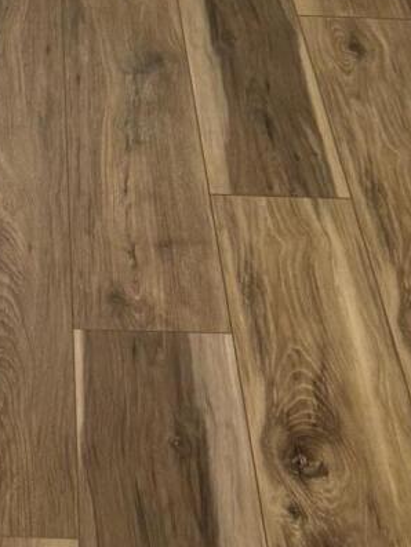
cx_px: -44
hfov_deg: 12.1
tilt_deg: -5.1
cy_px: -710
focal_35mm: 121
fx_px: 1915
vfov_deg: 12.9
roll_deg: -2.0
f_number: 1.78
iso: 160
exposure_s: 1/60
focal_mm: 6.76
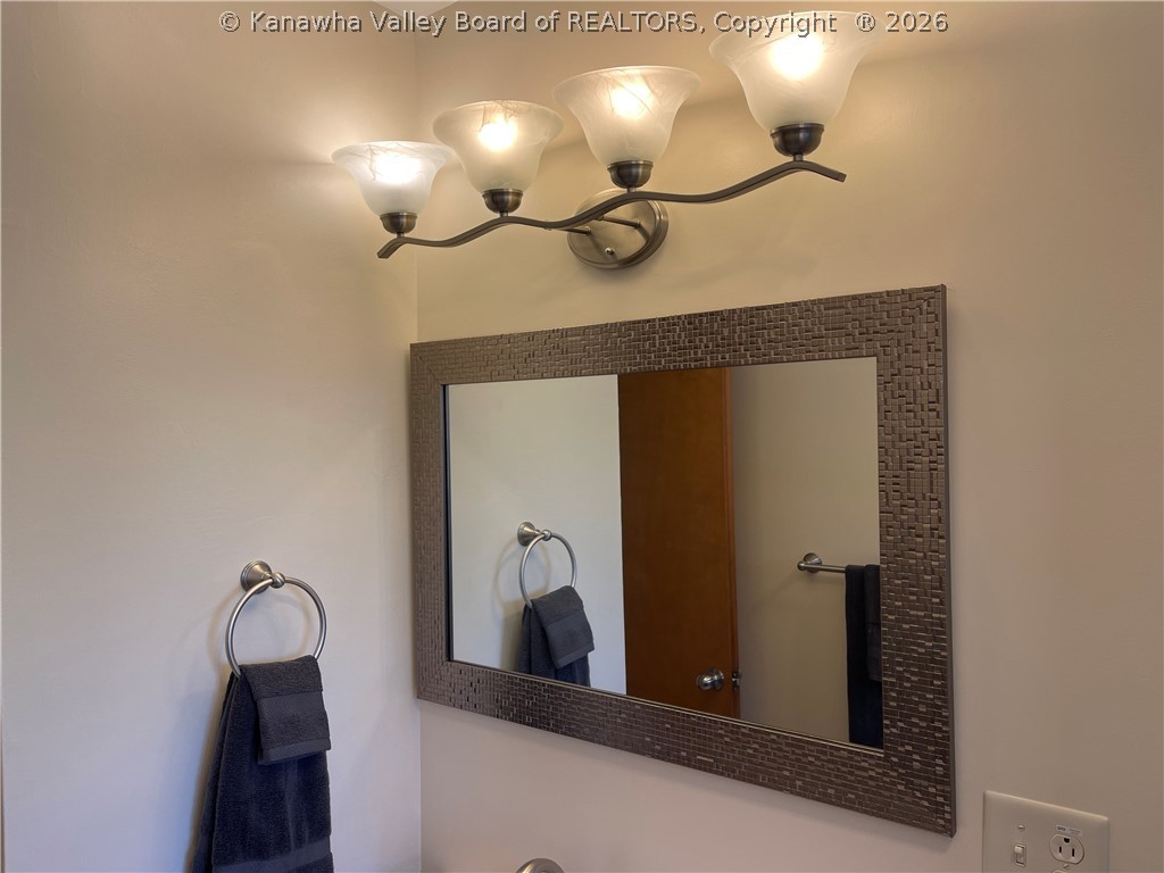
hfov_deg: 67.3
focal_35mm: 26
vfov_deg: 53.1
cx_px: 582
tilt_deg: +1.1
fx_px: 874
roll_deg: +0.8
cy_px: 436
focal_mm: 5.1
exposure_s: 1/120
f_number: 1.6
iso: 40
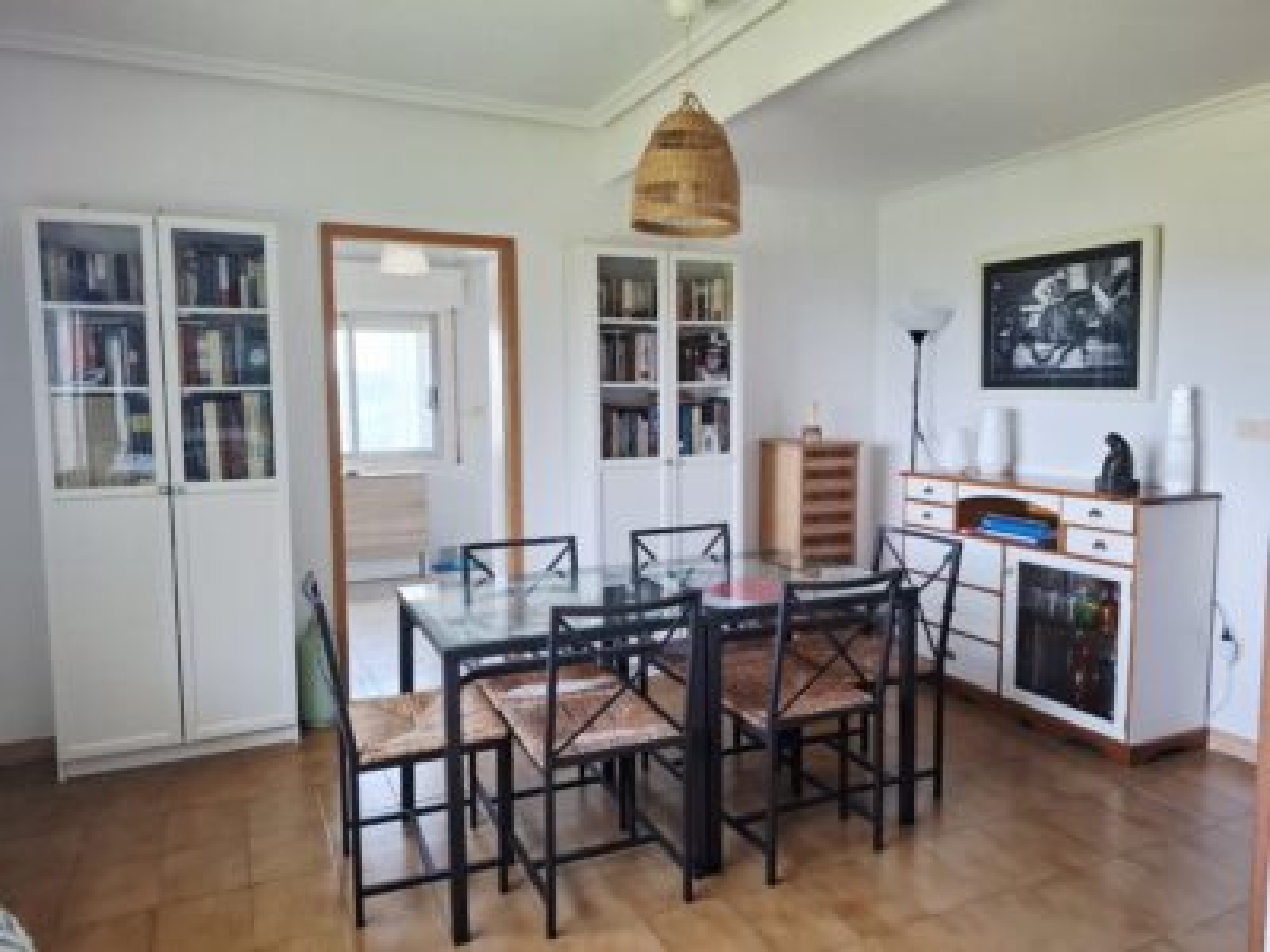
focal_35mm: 23
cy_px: 476
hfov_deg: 73.9
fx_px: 844
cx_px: 635
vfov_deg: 58.9
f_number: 1.8
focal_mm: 5.54
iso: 80
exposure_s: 1/100
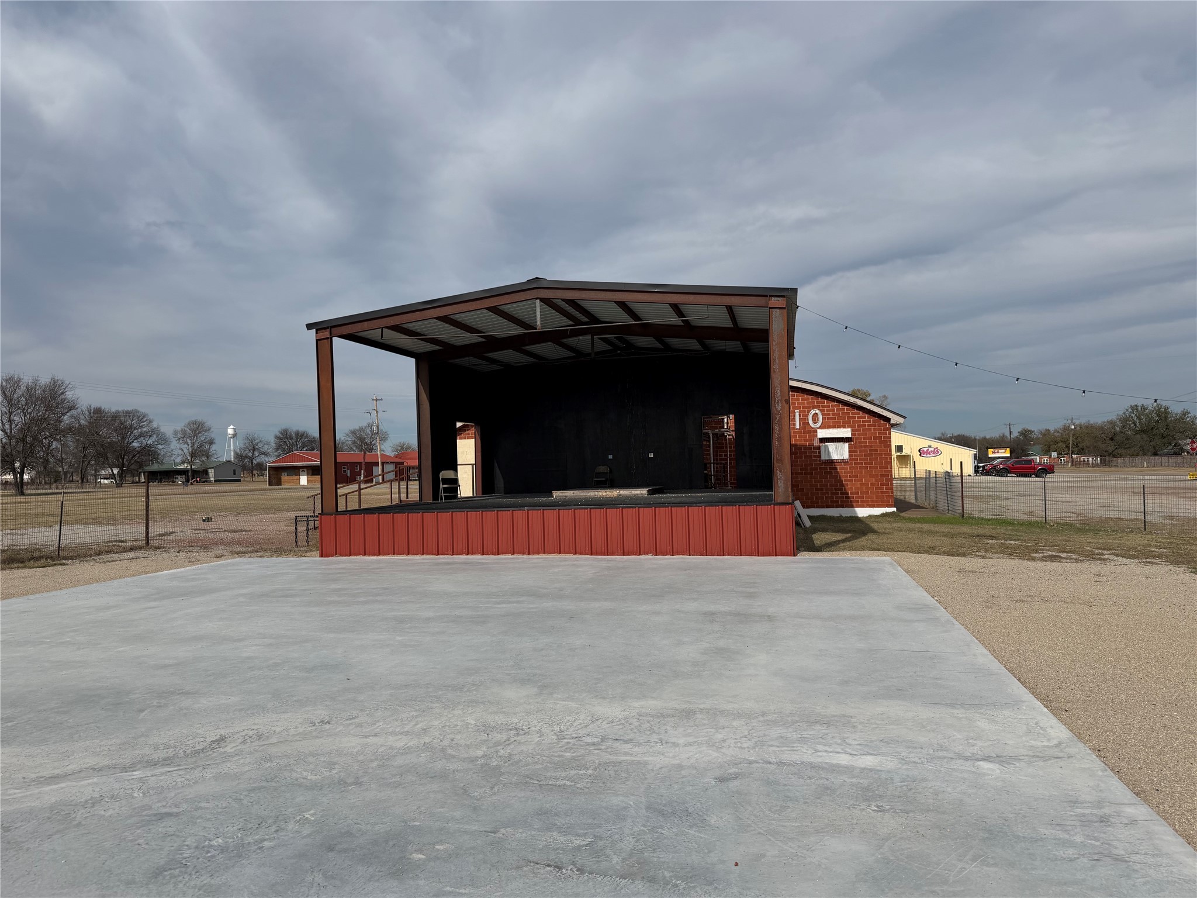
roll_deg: +1.9
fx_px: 830
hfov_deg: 71.6
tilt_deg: +0.9
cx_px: 598
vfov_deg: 56.8
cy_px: 449
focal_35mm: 24
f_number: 1.78
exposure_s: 1/11905
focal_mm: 6.76
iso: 80
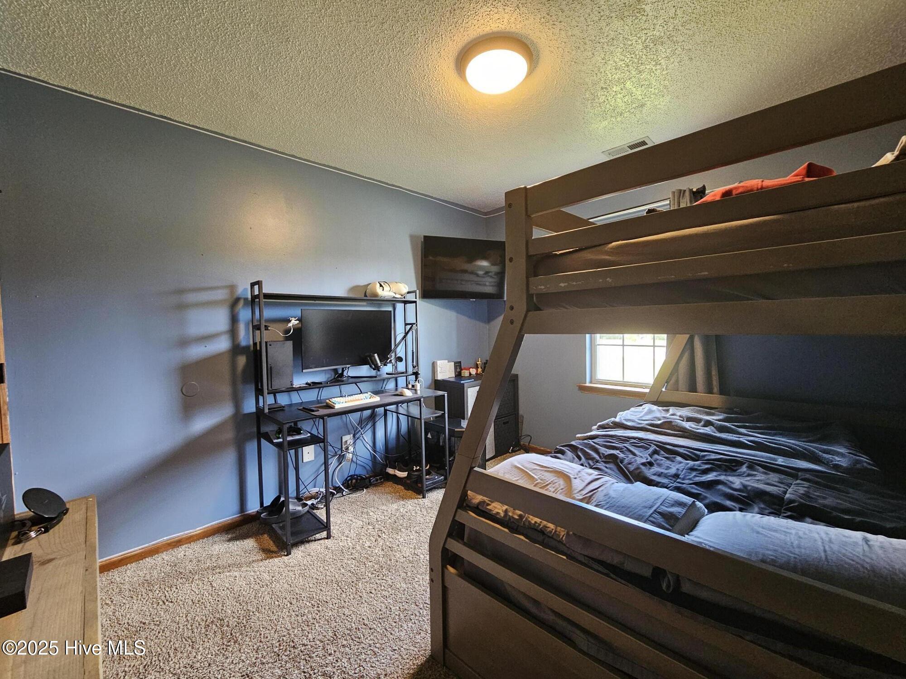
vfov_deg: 89.9
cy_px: 340
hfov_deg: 106.2
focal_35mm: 13
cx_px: 453
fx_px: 340
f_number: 2.2
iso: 400
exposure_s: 1/30
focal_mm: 2.2
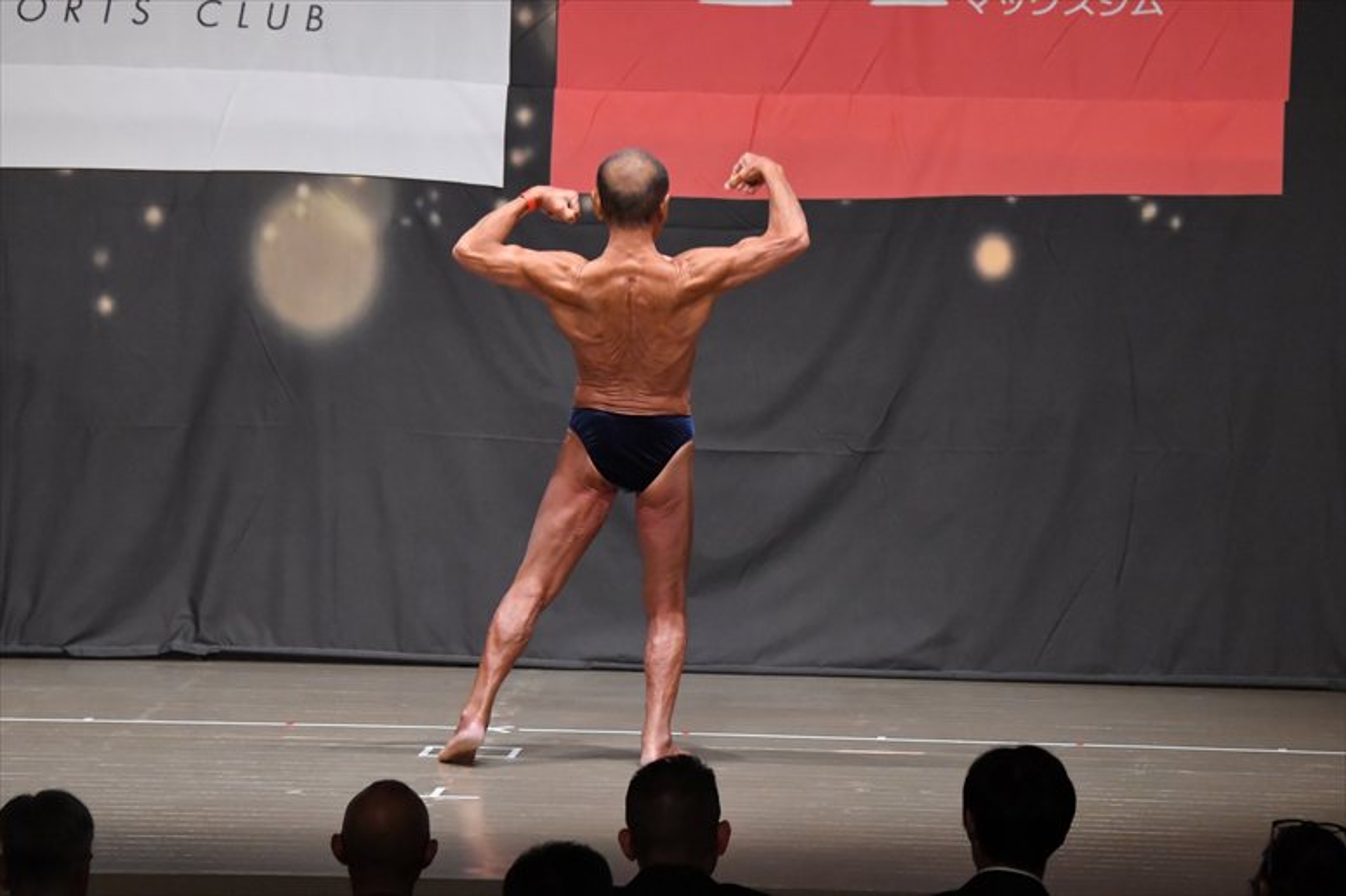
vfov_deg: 7.3
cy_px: 448
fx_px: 6988
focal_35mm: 187
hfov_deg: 11.0
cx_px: 673
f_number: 5.6
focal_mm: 125
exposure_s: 1/400
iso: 6400
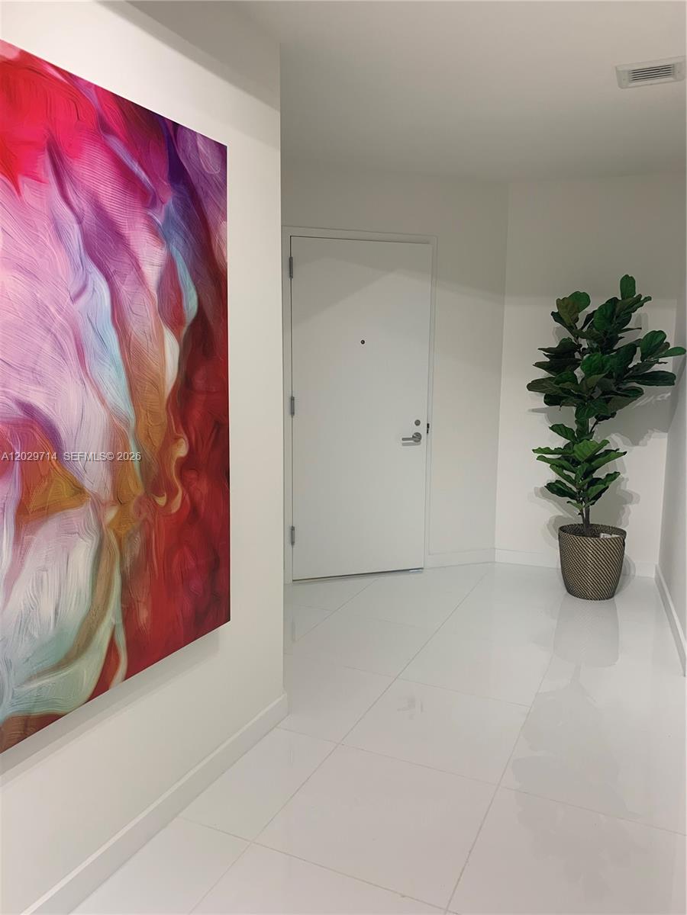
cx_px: 344
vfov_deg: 67.3
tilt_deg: -8.9
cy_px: 458
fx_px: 688
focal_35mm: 26
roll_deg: +0.2
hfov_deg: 53.1
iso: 50
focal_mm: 4.25
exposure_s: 1/60
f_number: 1.8
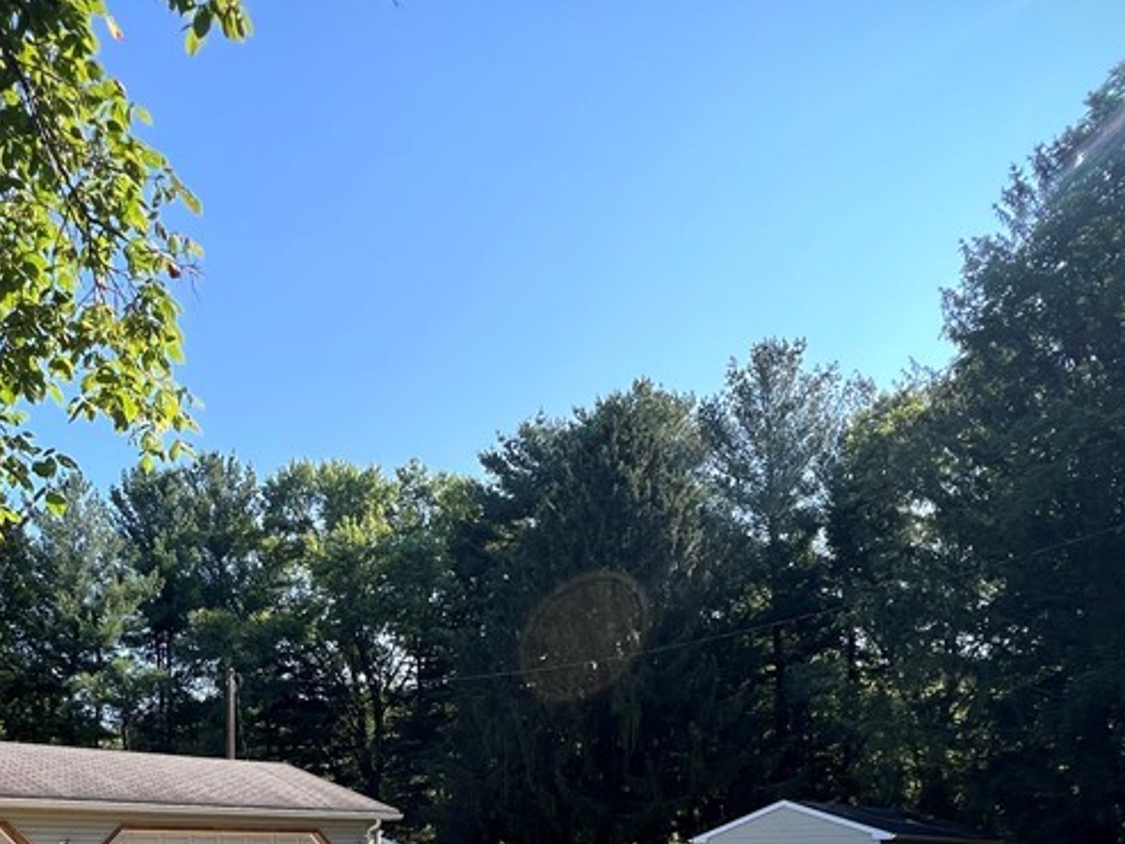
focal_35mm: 27
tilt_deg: +0.5
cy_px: 846
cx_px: 351
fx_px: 878
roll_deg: +0.6
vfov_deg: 43.8
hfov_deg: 63.2
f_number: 1.8
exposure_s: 1/398
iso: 32
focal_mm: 1.57
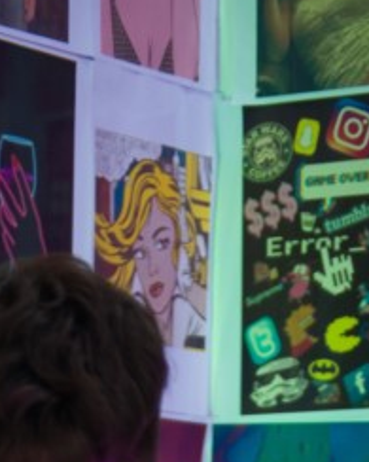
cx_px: 117
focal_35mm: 236
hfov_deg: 6.5
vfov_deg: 7.6
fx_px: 3224
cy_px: 1148
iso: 500
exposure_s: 1/100
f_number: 2.8
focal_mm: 48
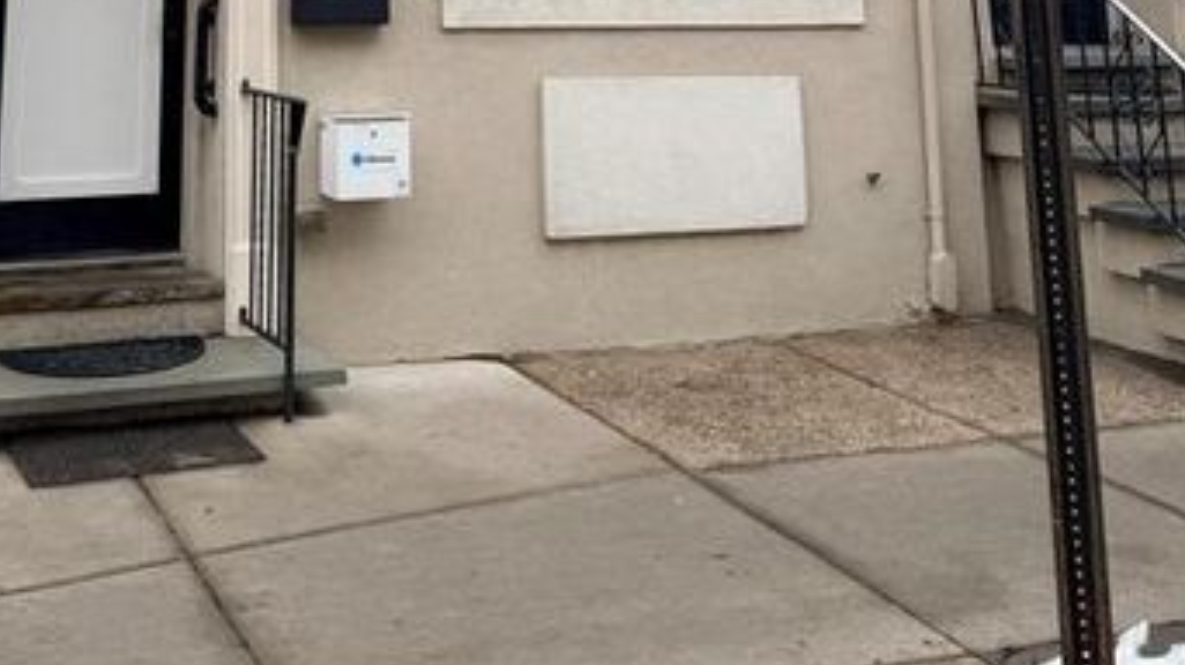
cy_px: -362
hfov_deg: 39.8
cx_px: 340
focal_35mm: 51
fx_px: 1602
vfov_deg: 19.9
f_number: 1.78
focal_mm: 6.76
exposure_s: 1/1464
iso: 80
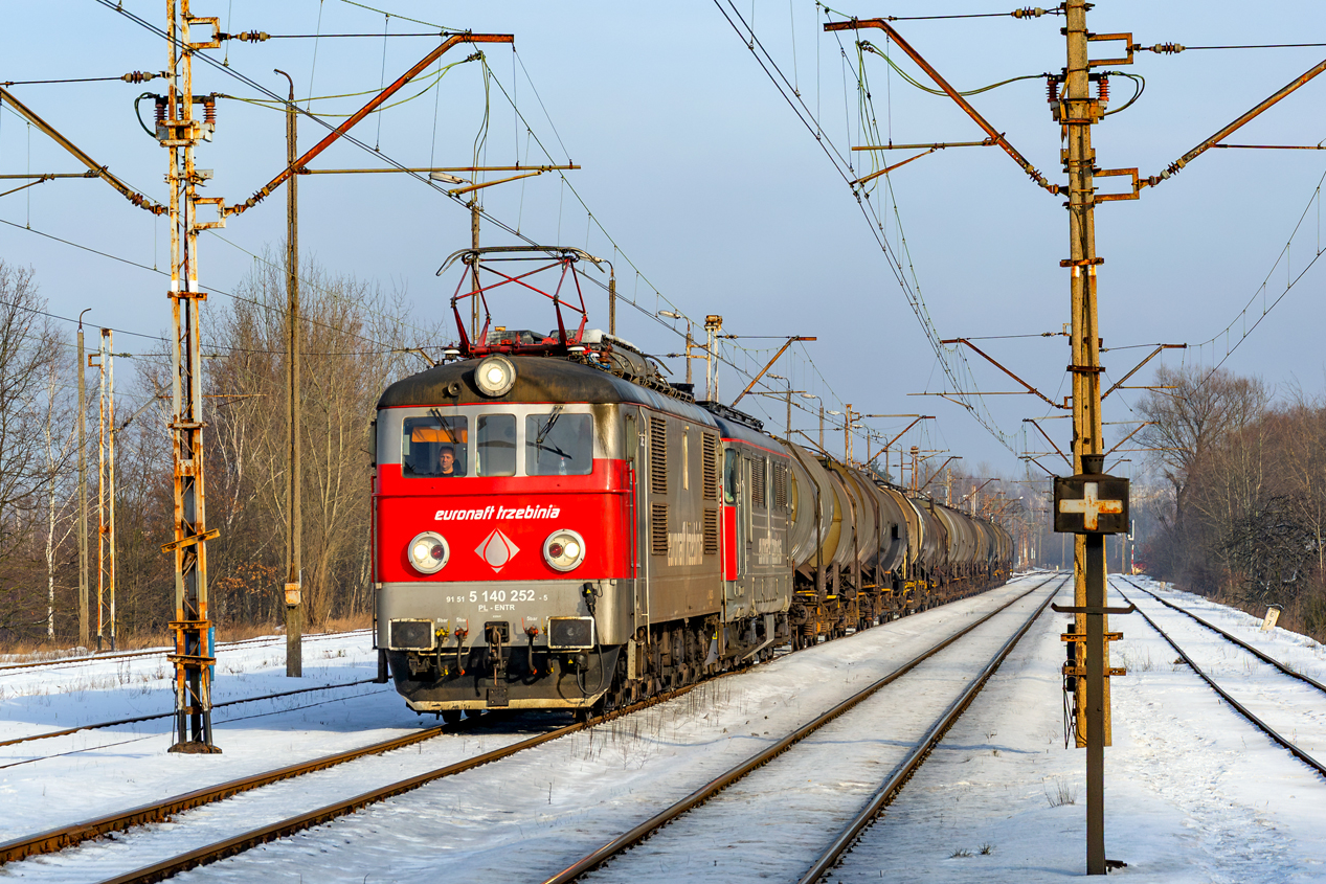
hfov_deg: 16.4
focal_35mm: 125
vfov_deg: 11.0
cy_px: 449
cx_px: 767
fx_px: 4604
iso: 200
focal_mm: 66
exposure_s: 1/800
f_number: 8
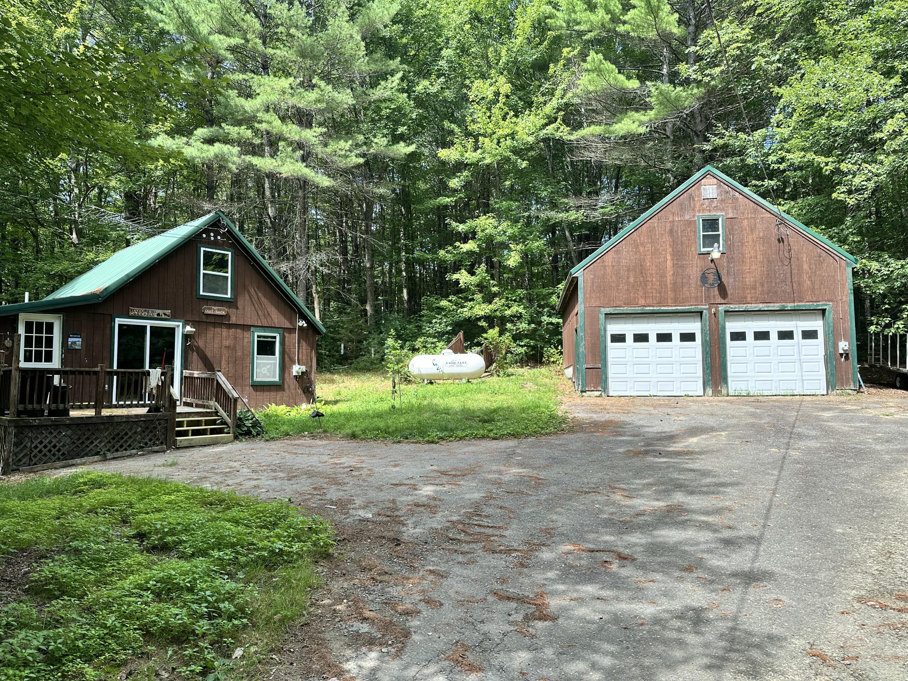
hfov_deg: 71.6
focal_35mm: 24
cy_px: 340
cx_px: 454
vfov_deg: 56.8
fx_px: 630
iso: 80
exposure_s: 1/1029
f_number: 1.78
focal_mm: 6.86
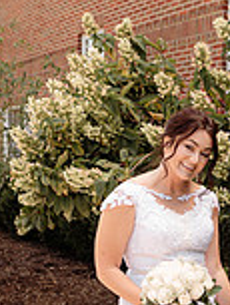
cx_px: 196
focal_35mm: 68
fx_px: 602
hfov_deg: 21.3
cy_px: 233
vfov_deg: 28.1
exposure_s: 1/500
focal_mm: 24
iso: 160
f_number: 2.8
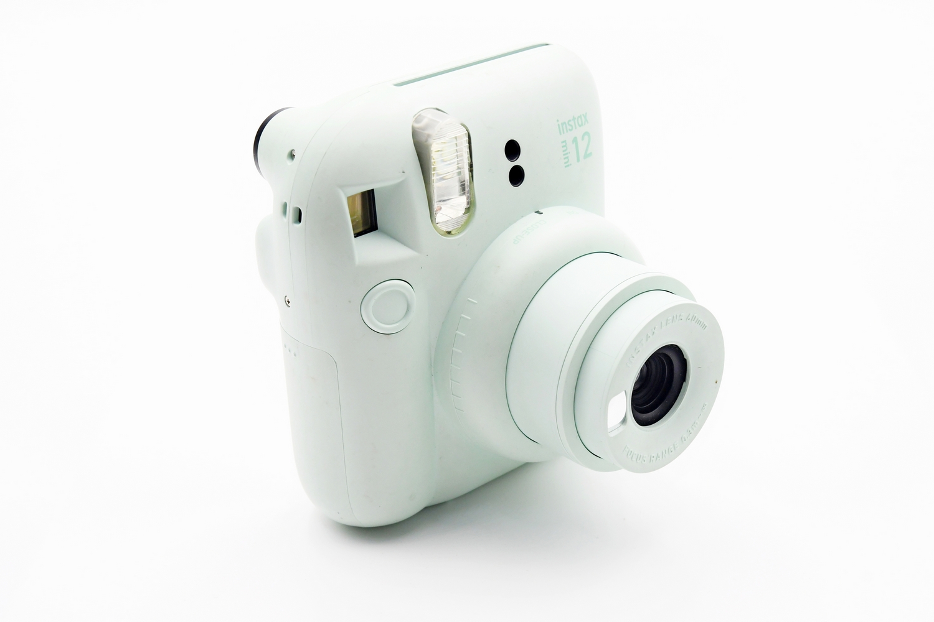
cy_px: 311
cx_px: 467
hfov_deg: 35.1
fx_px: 1479
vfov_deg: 23.8
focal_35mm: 57
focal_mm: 38
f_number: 8
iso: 1250
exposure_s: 1/100
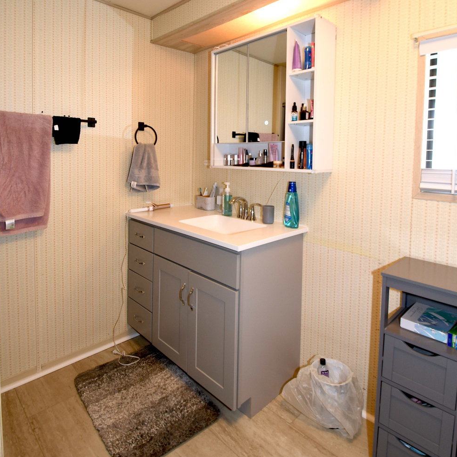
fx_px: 299
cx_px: 234
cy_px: 171
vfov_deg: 73.6
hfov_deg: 74.8
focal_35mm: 20
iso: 320
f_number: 8
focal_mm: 10
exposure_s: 1/8
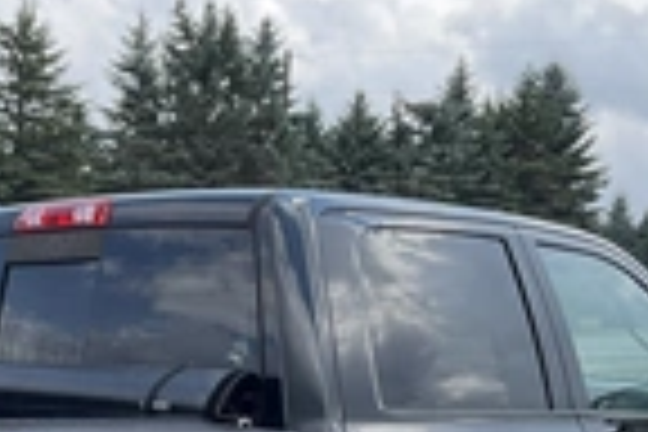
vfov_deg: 15.6
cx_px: 40
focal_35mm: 84
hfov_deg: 23.4
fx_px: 1512
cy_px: 522
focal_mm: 3
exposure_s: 1/781
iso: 25
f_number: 1.8
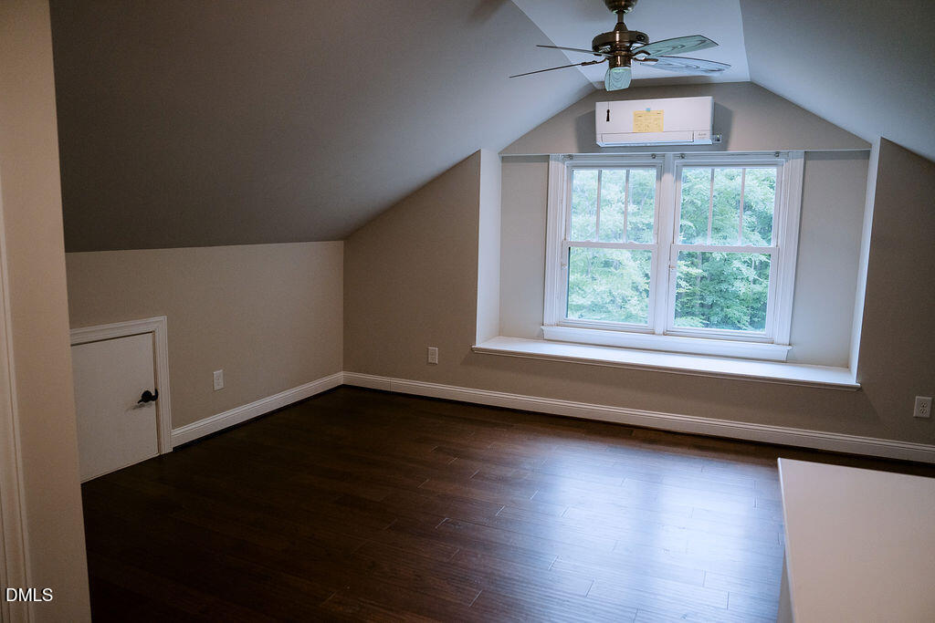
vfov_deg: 53.1
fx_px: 623
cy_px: 312
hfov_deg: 73.7
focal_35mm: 24
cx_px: 468
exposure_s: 1/200
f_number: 2.8
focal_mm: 24
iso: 2500
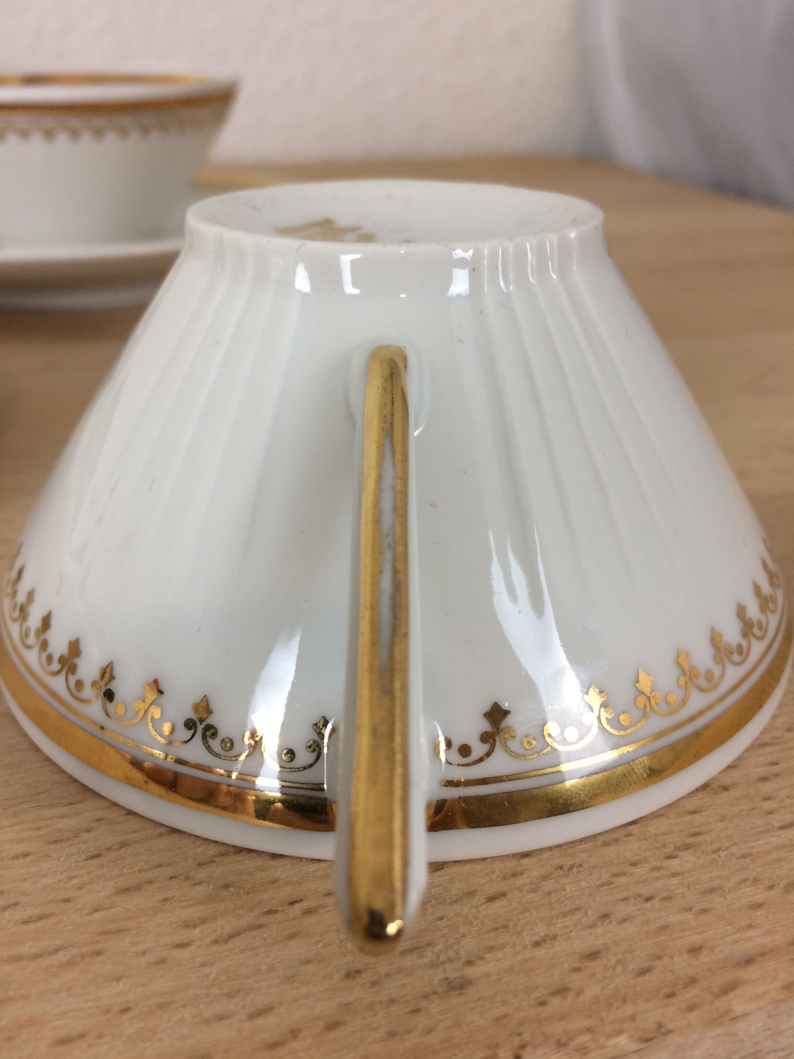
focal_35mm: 29
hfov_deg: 48.2
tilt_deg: -29.3
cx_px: 397
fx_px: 887
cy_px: 530
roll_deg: +1.3
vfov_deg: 61.7
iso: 32
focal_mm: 4.15
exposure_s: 1/33
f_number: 2.2
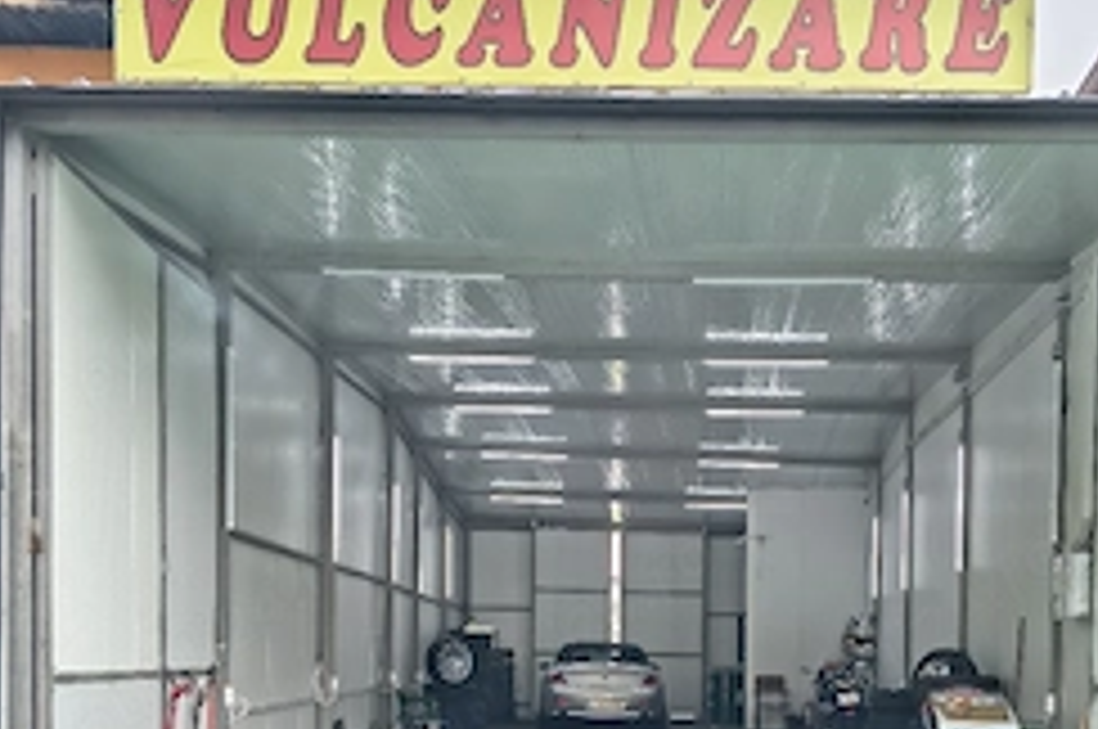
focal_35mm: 41
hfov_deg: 47.2
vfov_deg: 30.6
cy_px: 698
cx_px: 657
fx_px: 1249
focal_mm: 5.56
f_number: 1.8
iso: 100
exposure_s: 1/152
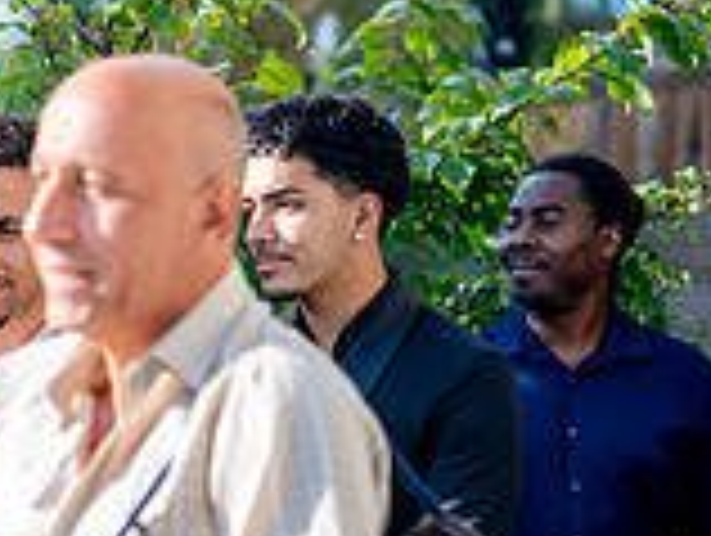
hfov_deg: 11.2
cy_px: 570
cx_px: 86
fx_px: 3620
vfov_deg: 8.4
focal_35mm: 176
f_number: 2
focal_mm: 50
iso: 200
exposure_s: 1/2500
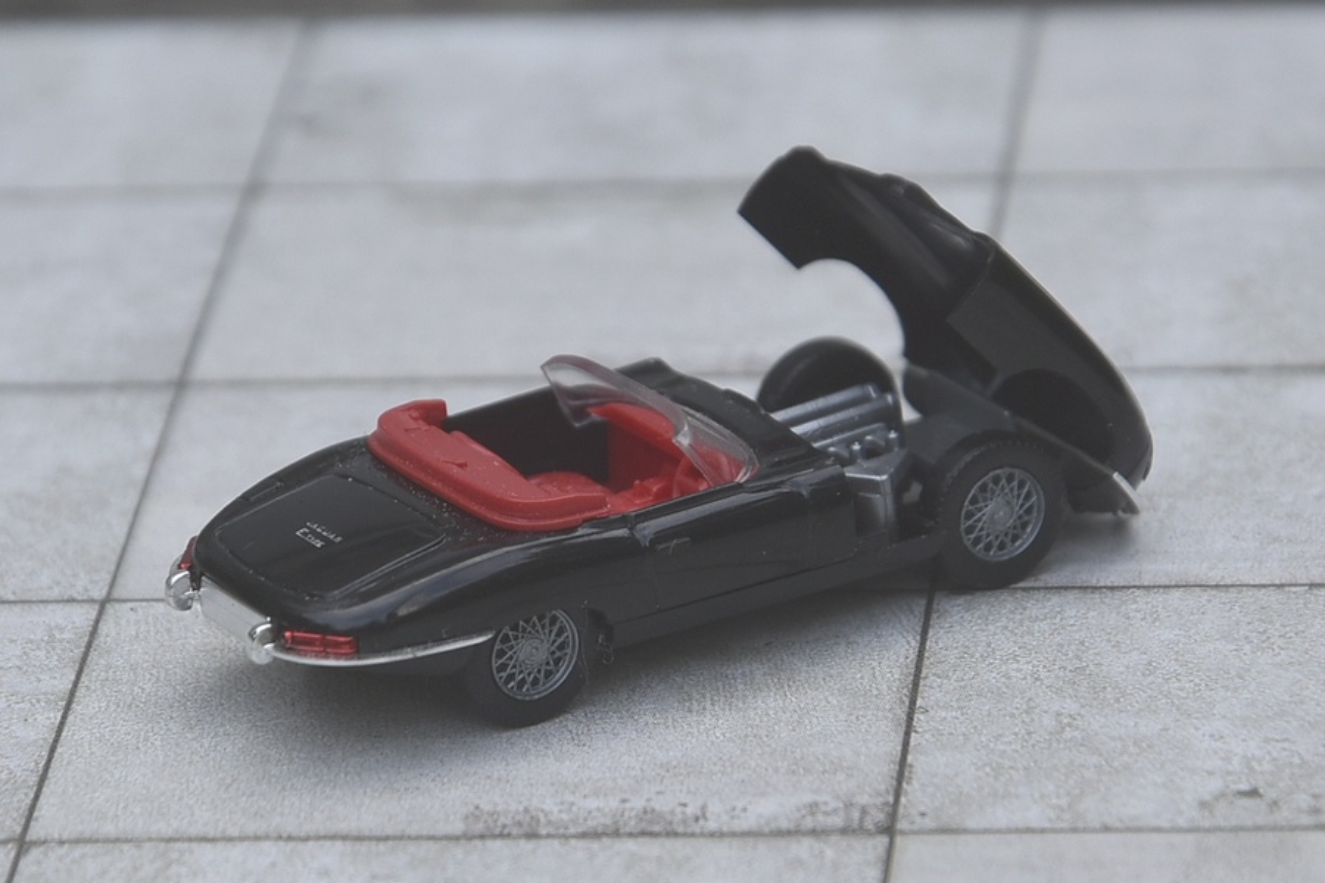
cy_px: 442
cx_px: 662
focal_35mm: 158
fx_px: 5796
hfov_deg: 13.0
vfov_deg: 8.7
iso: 250
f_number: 8
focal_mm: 105
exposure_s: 1/250
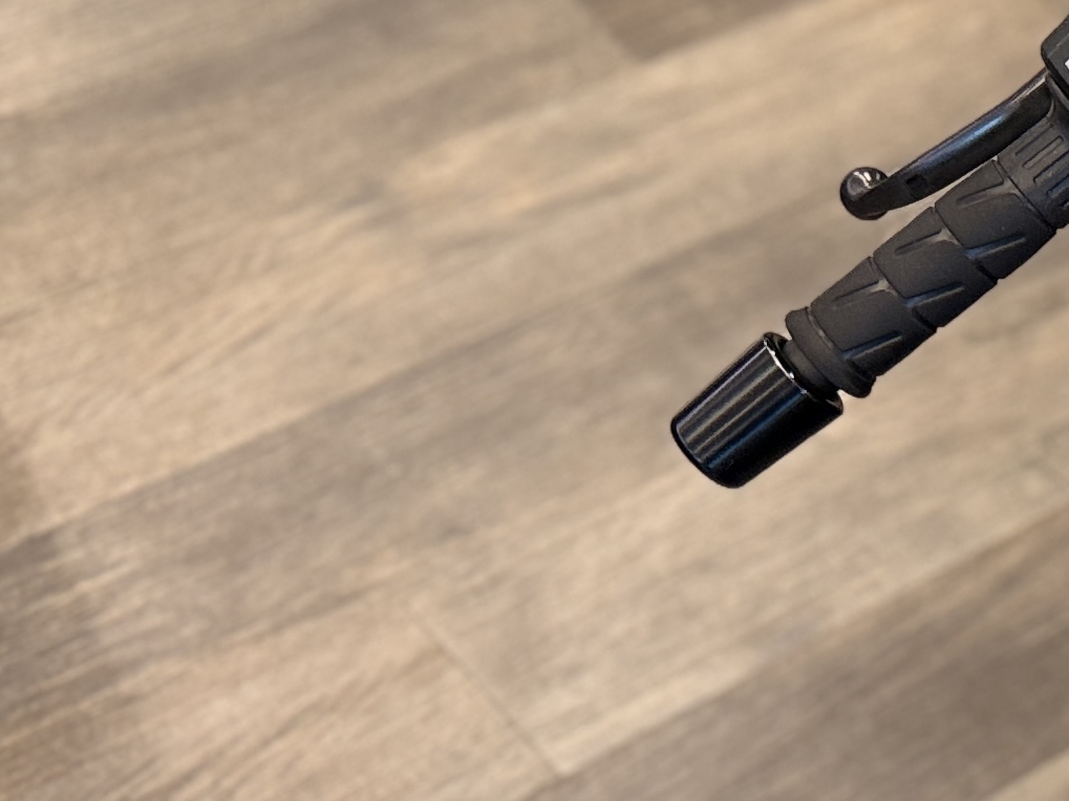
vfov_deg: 15.5
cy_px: 640
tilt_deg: -48.3
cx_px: 1841
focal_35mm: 95
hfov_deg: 17.4
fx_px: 2933
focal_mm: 6.76
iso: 125
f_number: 1.78
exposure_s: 1/120
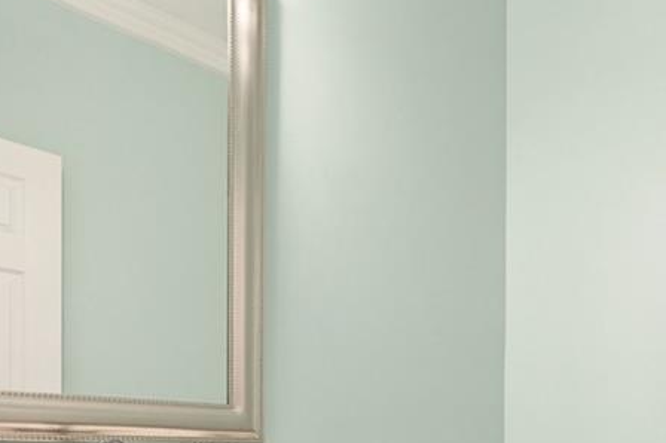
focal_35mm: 32
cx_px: 442
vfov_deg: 36.2
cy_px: 459
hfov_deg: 57.5
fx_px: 592
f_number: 8
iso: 400
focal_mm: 14
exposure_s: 1/3.33
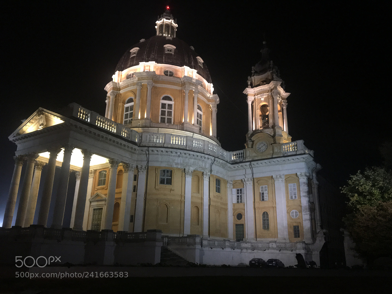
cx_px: 196
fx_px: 328
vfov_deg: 48.2
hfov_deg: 61.7
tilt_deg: +19.2
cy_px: 147
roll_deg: -1.1
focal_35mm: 29
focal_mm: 4.15
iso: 200
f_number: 2.2
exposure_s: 1/17
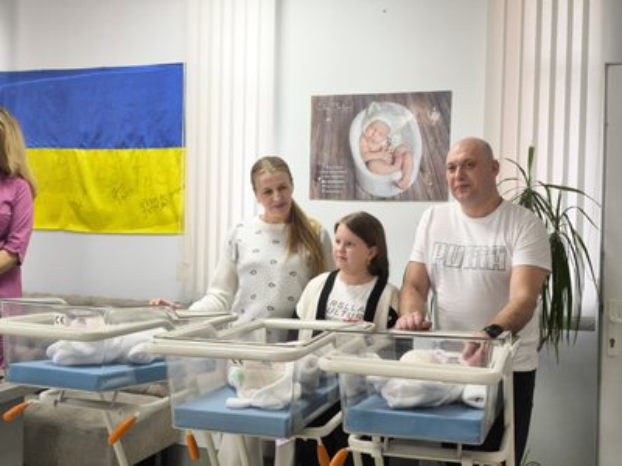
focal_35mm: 46
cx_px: 311
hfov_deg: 41.2
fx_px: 827
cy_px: 233
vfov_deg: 31.5
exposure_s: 1/50
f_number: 1.6
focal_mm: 6.57
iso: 250
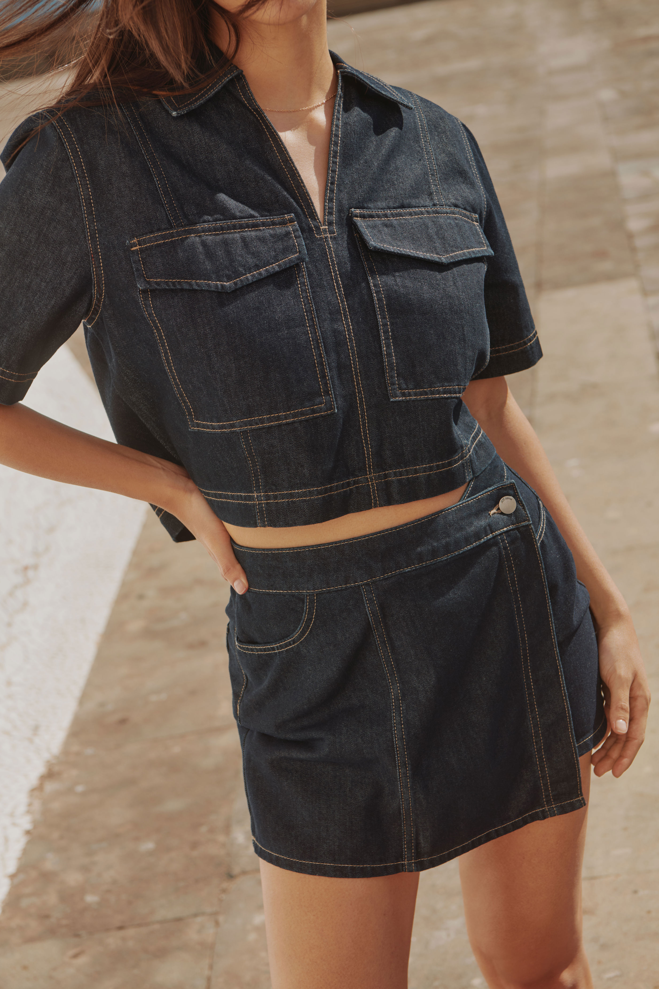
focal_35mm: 70
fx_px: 1922
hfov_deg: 19.5
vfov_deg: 28.8
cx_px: 330
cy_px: 494
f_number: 7.1
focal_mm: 70
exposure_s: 1/800
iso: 80
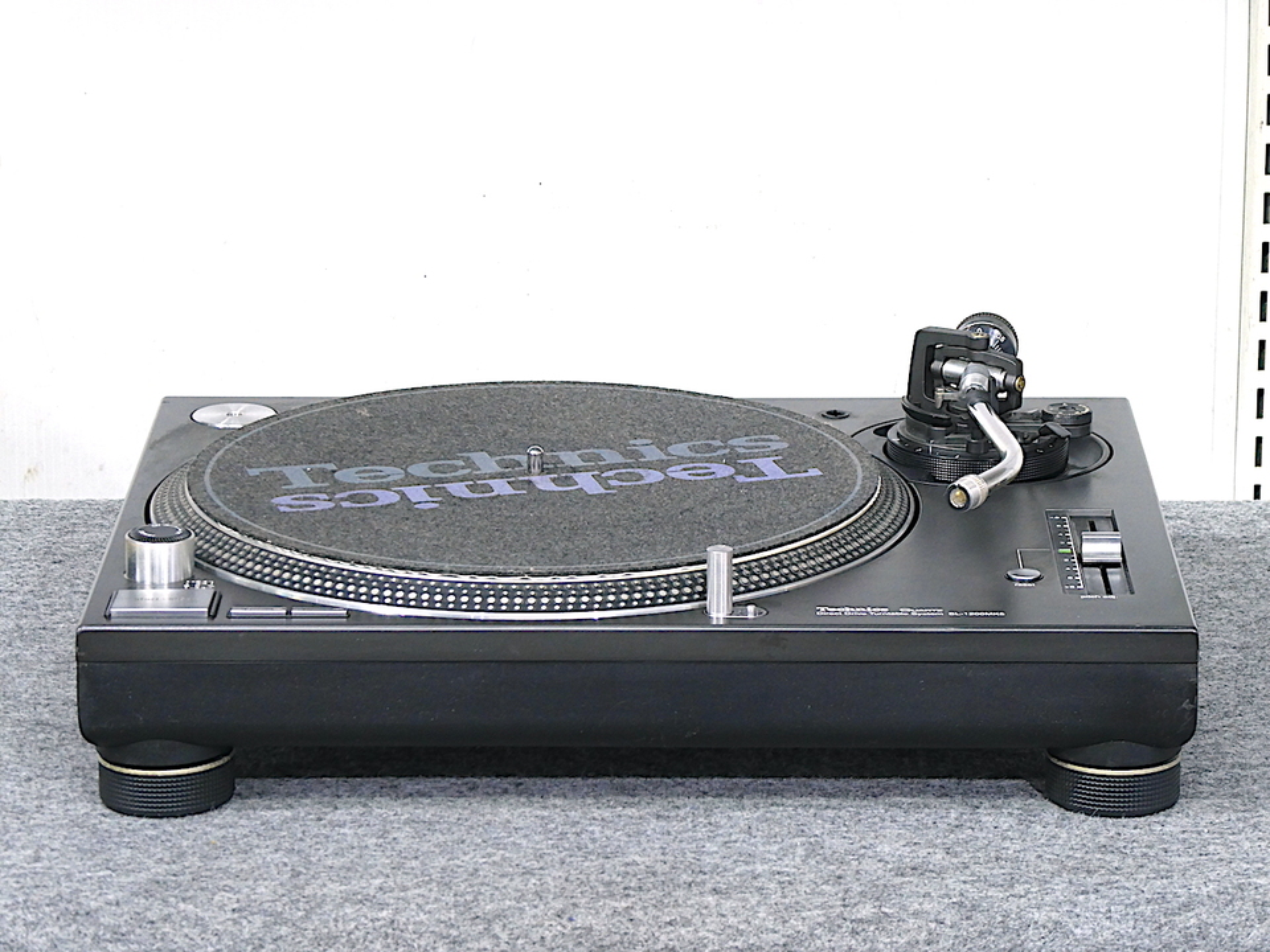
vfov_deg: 10.4
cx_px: 635
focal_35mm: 143
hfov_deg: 13.8
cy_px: 476
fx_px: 5246
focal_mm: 25.6
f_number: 5.4
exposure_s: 1/4
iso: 200
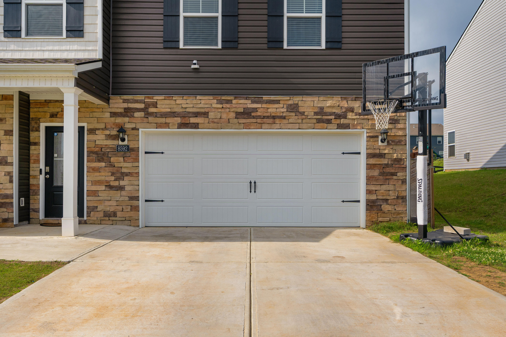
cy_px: 168
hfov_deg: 65.5
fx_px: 394
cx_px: 253
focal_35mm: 28
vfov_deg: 46.4
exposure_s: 1/1000
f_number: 7.1
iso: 320
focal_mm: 28
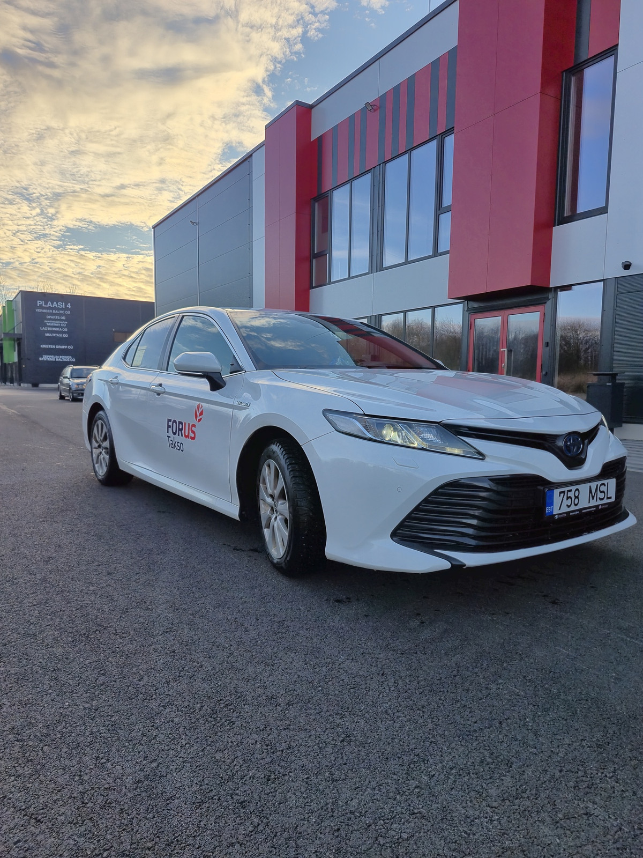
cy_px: 429
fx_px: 570
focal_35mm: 23
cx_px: 322
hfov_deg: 58.9
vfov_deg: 73.9
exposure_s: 1/1263
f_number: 1.8
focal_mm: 5.4
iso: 25
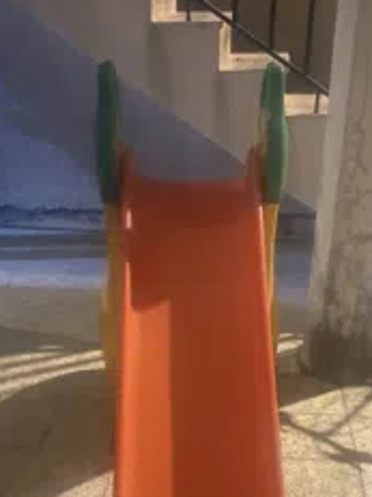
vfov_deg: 40.7
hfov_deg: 32.1
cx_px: 206
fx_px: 645
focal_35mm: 45
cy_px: 383
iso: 500
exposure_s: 1/8
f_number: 1.8
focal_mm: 4.25
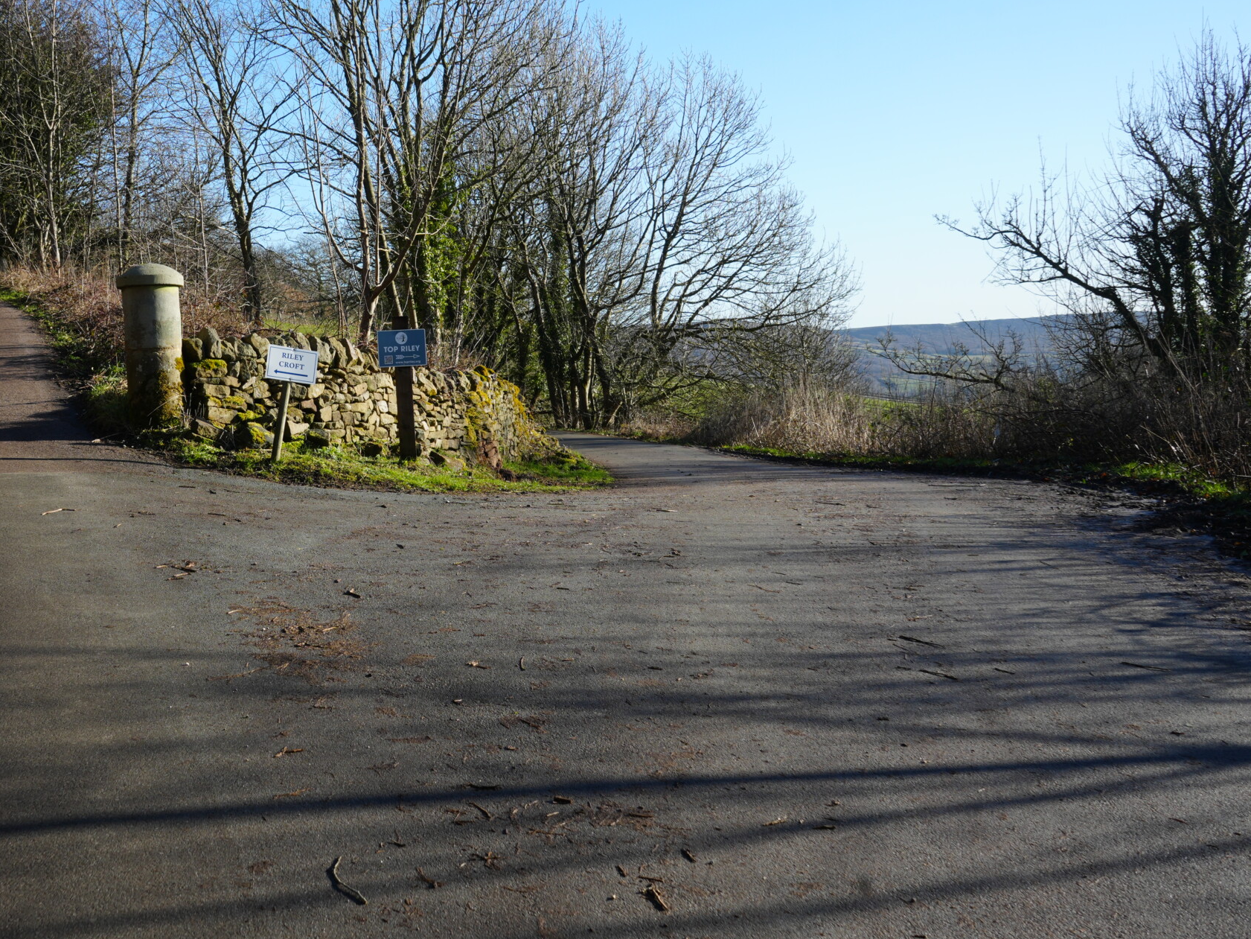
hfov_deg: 44.5
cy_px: 357
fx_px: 1482
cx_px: 344
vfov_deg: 35.0
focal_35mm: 41
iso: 100
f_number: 9
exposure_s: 1/125
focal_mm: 28
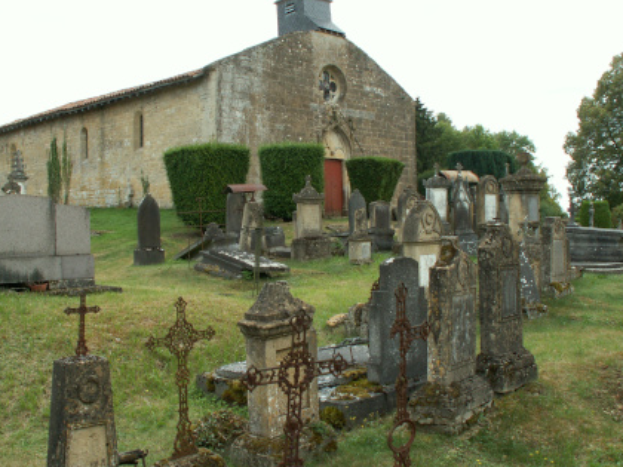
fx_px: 720
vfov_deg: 36.0
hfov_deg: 46.8
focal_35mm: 40
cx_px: 312
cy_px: 224
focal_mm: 5.86
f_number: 5
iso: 50
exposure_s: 1/125
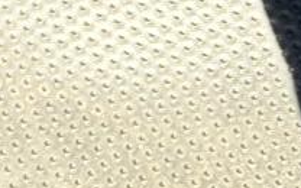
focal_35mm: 170
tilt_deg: -27.6
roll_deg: -1.1
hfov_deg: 10.9
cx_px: -350
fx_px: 1395
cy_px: -464
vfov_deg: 6.7
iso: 125
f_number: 1.6
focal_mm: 5.96
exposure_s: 1/148
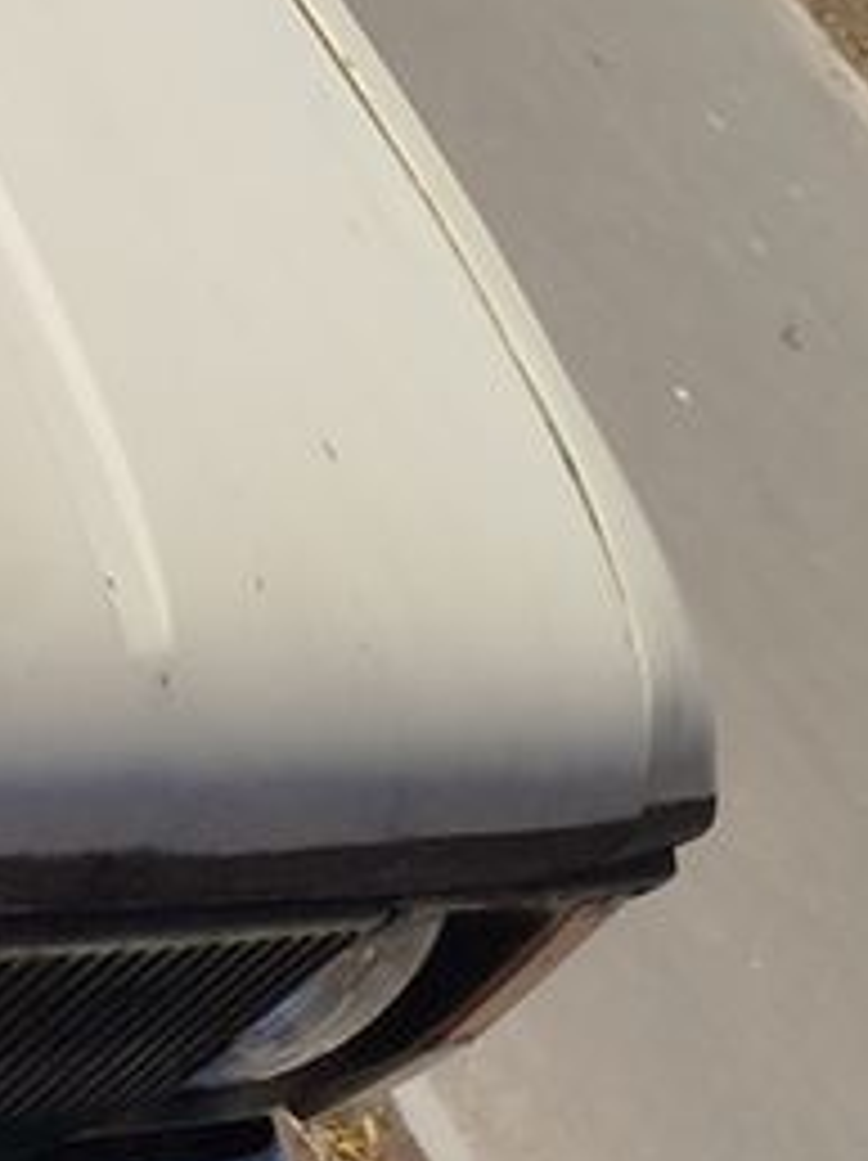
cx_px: -1565
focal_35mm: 149
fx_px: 4990
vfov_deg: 11.8
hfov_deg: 8.6
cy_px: -1192
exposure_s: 1/1494
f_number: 1.7
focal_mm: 5.31
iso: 50
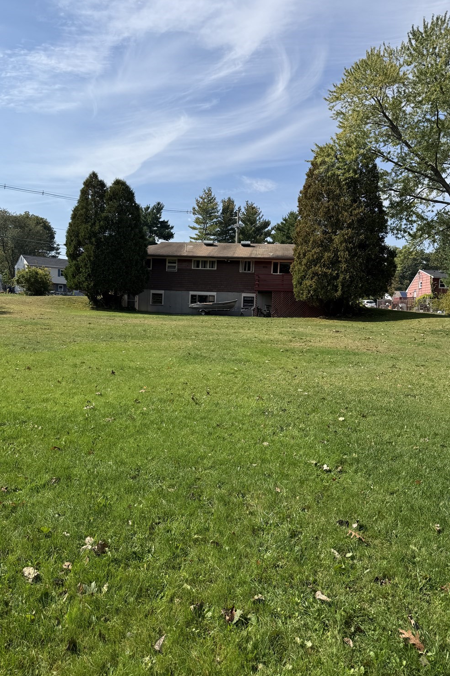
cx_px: 212
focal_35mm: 26
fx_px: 488
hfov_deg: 49.5
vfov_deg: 69.4
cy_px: 334
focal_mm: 6.76
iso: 80
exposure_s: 1/4673
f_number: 1.78
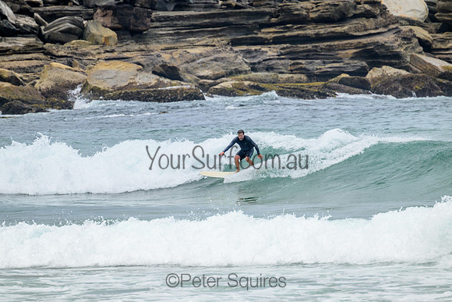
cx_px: 226
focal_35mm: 800
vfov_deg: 1.7
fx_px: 10046
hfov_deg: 2.6
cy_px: 151
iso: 900
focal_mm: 800
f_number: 11
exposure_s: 1/2000
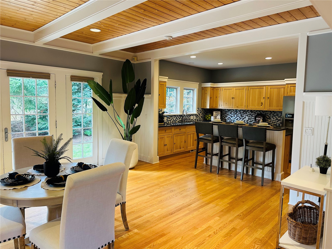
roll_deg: -1.5
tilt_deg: -4.7
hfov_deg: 71.6
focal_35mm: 24
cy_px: 124
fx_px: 230
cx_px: 166
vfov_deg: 56.8
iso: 200
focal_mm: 6.86
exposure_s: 1/120
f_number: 1.78
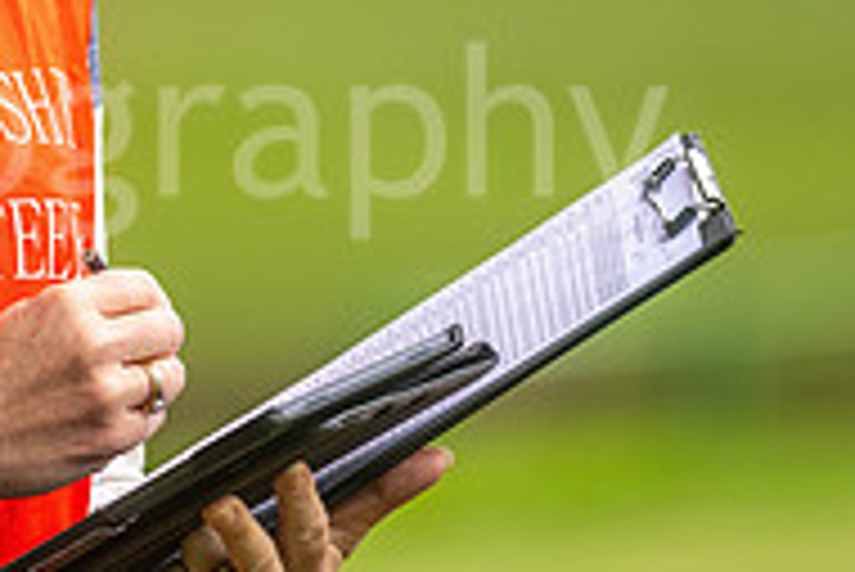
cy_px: -88
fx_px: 21747
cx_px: 94
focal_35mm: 915
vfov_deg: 1.5
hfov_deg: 2.3
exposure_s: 1/640
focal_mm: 300
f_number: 4
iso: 640
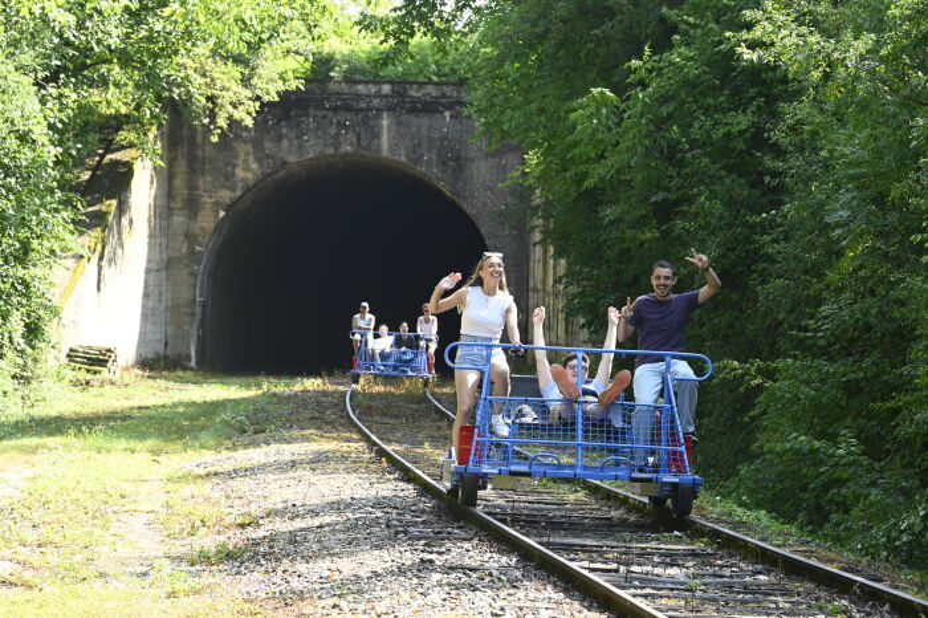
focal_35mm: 120
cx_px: 464
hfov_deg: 17.1
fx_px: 3092
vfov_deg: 11.4
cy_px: 309
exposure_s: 1/125
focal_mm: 120
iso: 800
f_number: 11
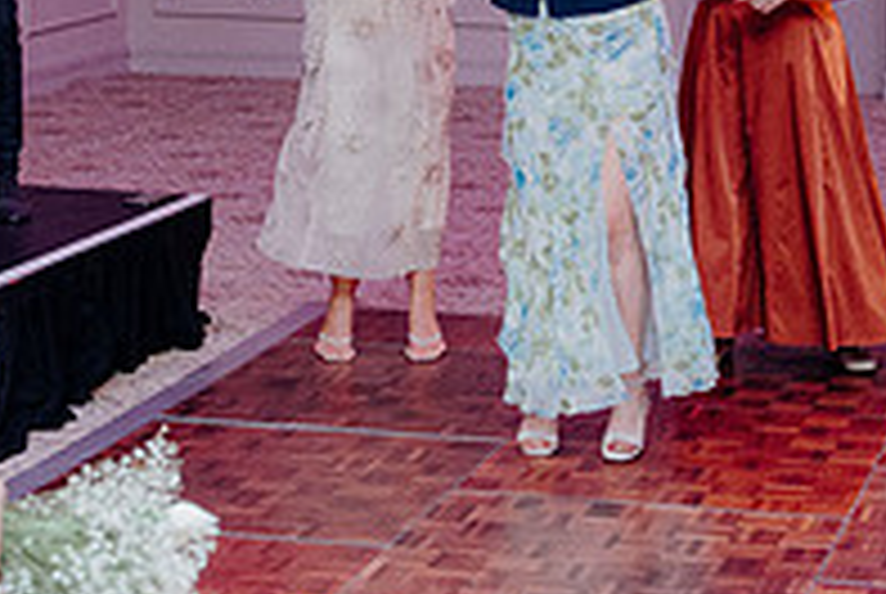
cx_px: 702
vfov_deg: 13.3
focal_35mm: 103
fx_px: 2539
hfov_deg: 19.6
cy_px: 160
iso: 3200
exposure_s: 1/160
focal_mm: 35
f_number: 3.5
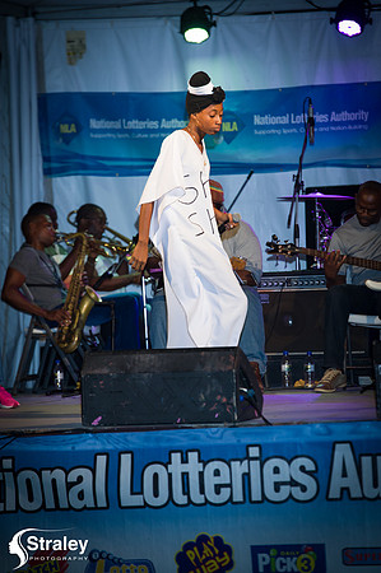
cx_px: 190
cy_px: 286
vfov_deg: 11.1
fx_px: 2943
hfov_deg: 7.4
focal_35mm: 185
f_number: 5.6
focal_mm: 185
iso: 1600
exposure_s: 1/160
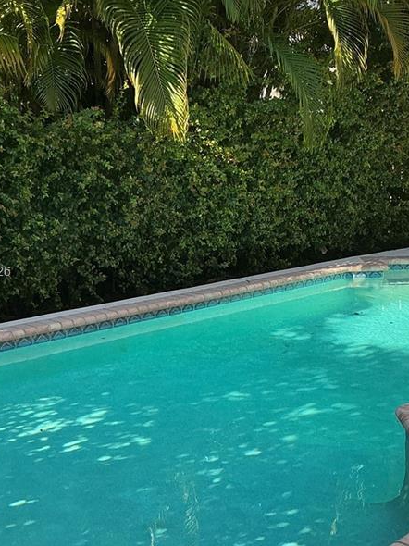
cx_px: 256
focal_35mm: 59
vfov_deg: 32.7
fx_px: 930
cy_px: 273
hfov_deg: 24.7
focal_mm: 3
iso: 20
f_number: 1.8
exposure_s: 1/239
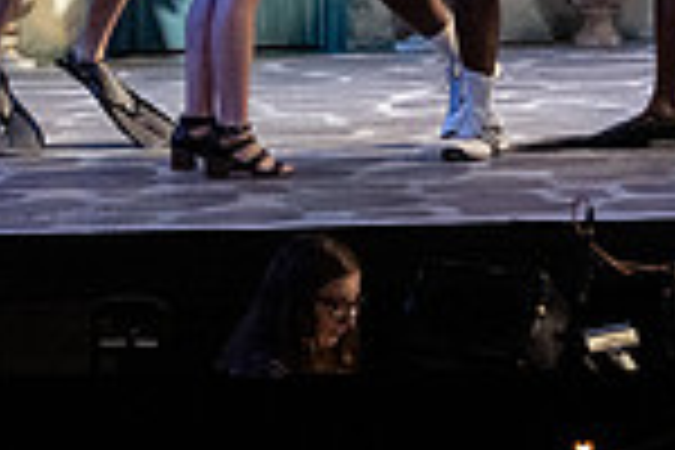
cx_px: 706
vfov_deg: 5.0
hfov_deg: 7.6
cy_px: -110
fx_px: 5081
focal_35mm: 271
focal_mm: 70
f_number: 3.5
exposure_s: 1/320
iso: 4000
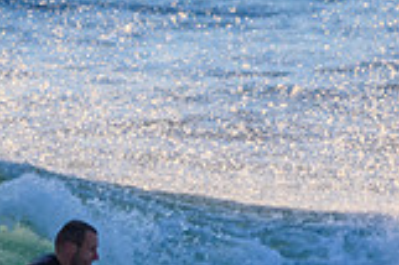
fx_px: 29894
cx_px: 57
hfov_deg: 0.8
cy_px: 336
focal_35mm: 2700
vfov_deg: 0.5
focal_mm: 500
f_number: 5.6
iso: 900
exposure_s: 1/1600
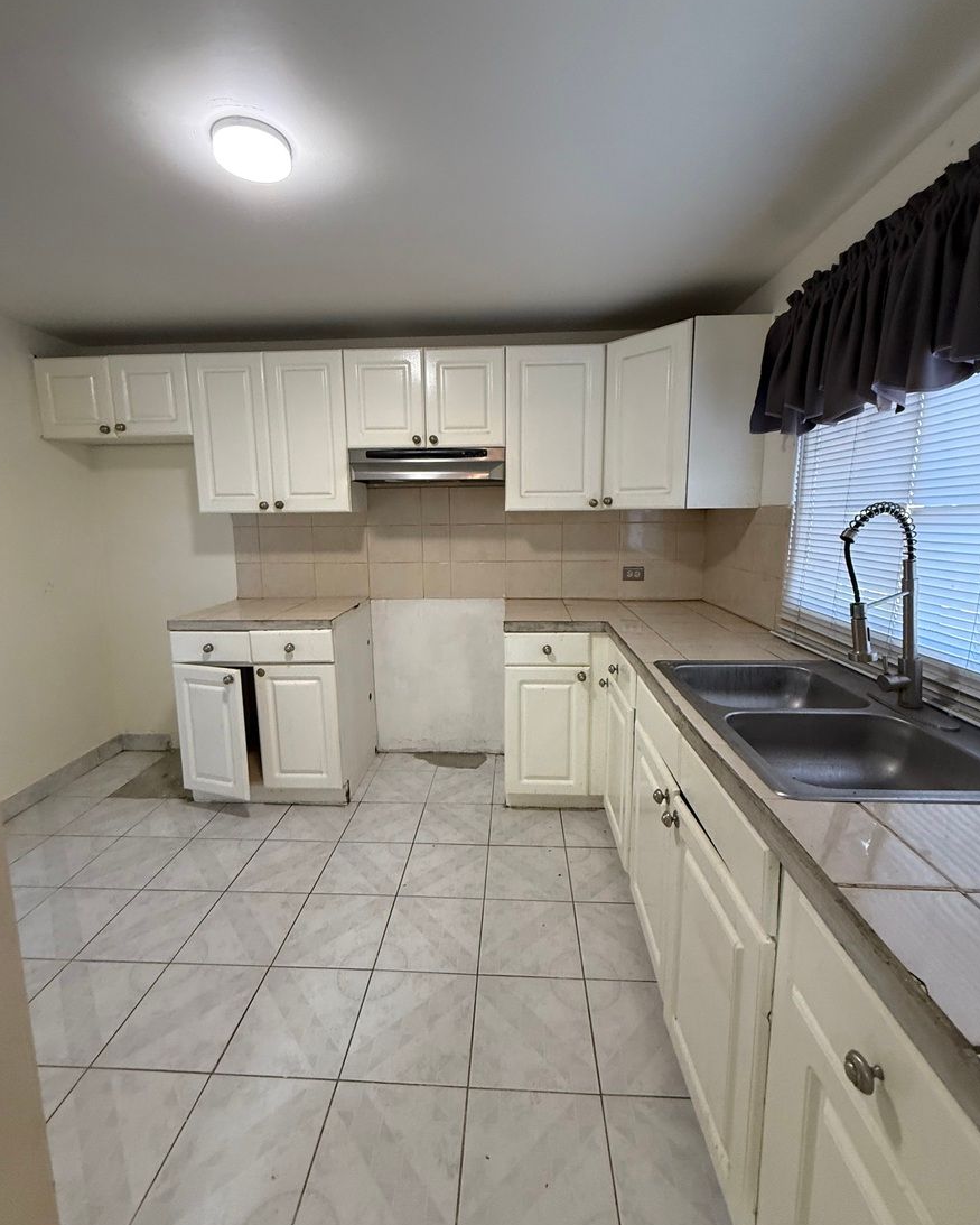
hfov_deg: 84.1
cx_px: 486
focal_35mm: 15
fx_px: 544
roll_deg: +0.1
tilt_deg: -6.1
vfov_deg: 96.7
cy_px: 587
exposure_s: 1/60
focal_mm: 2.22
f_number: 2.2
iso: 400
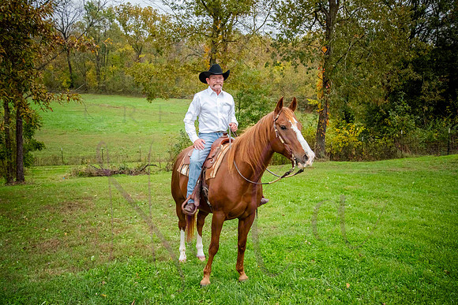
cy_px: 152
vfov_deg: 35.1
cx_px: 229
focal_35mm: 38
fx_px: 484
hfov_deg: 50.7
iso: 1250
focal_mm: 38
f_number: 8
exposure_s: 1/400
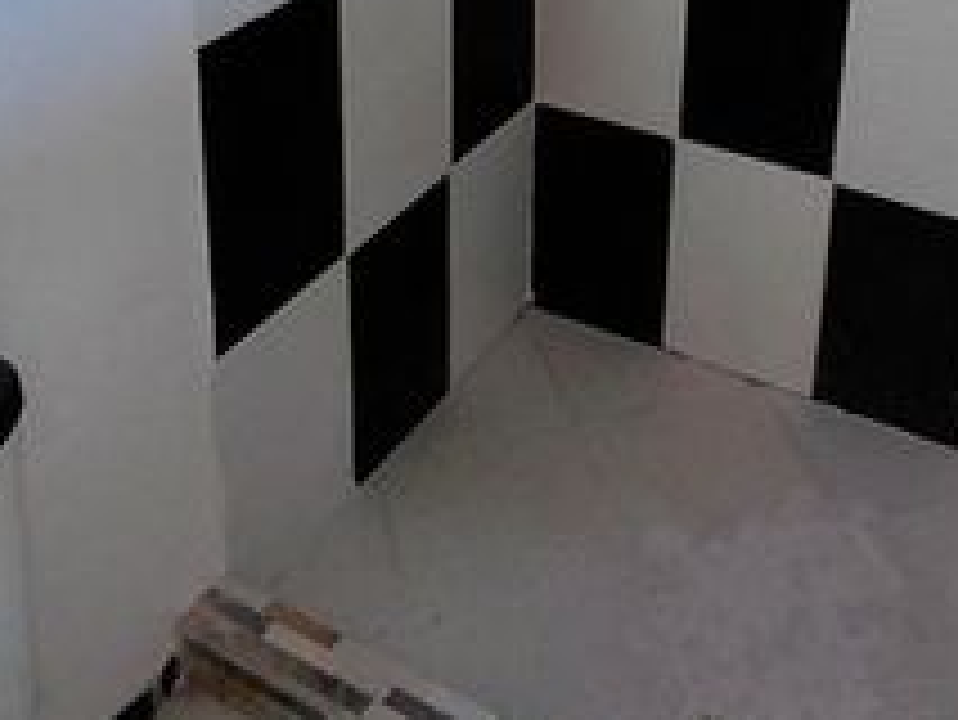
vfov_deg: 26.8
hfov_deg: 37.9
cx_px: 609
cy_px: -68
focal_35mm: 50
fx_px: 1385
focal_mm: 1.64
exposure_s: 1/40
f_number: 2.2
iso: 250
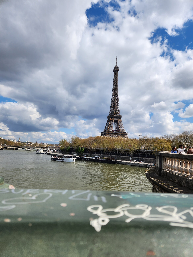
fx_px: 171
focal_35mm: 23
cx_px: 96
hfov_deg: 58.9
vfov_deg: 73.9
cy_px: 128
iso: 20
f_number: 1.8
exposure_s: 1/2866
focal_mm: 5.4
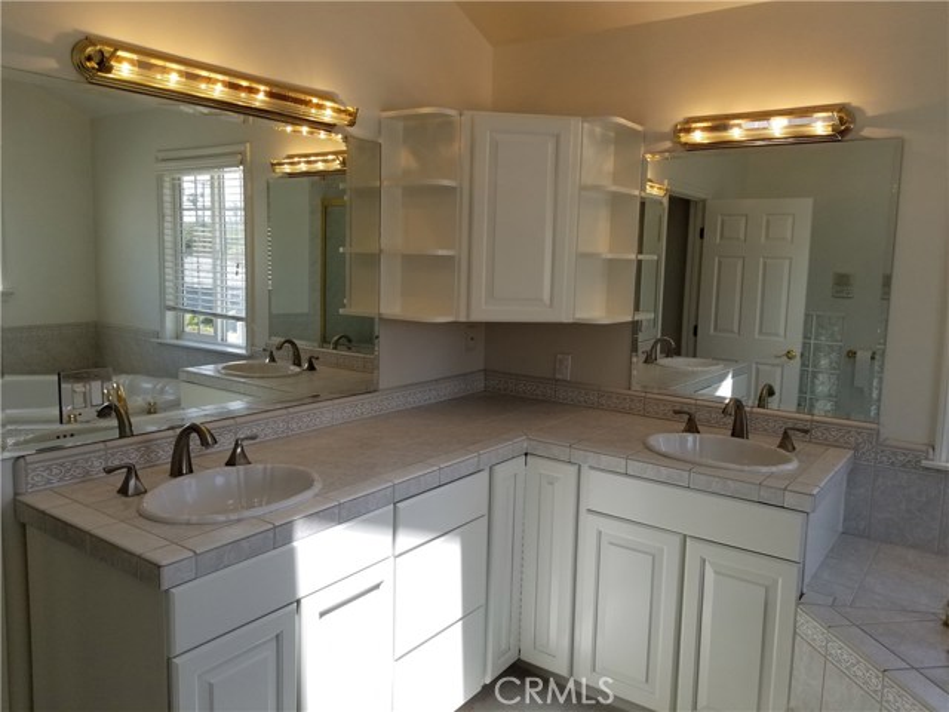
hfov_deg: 67.3
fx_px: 713
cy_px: 356
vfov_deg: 53.1
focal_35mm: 26
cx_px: 474
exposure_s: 1/317
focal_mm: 4.25
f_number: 1.7
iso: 50
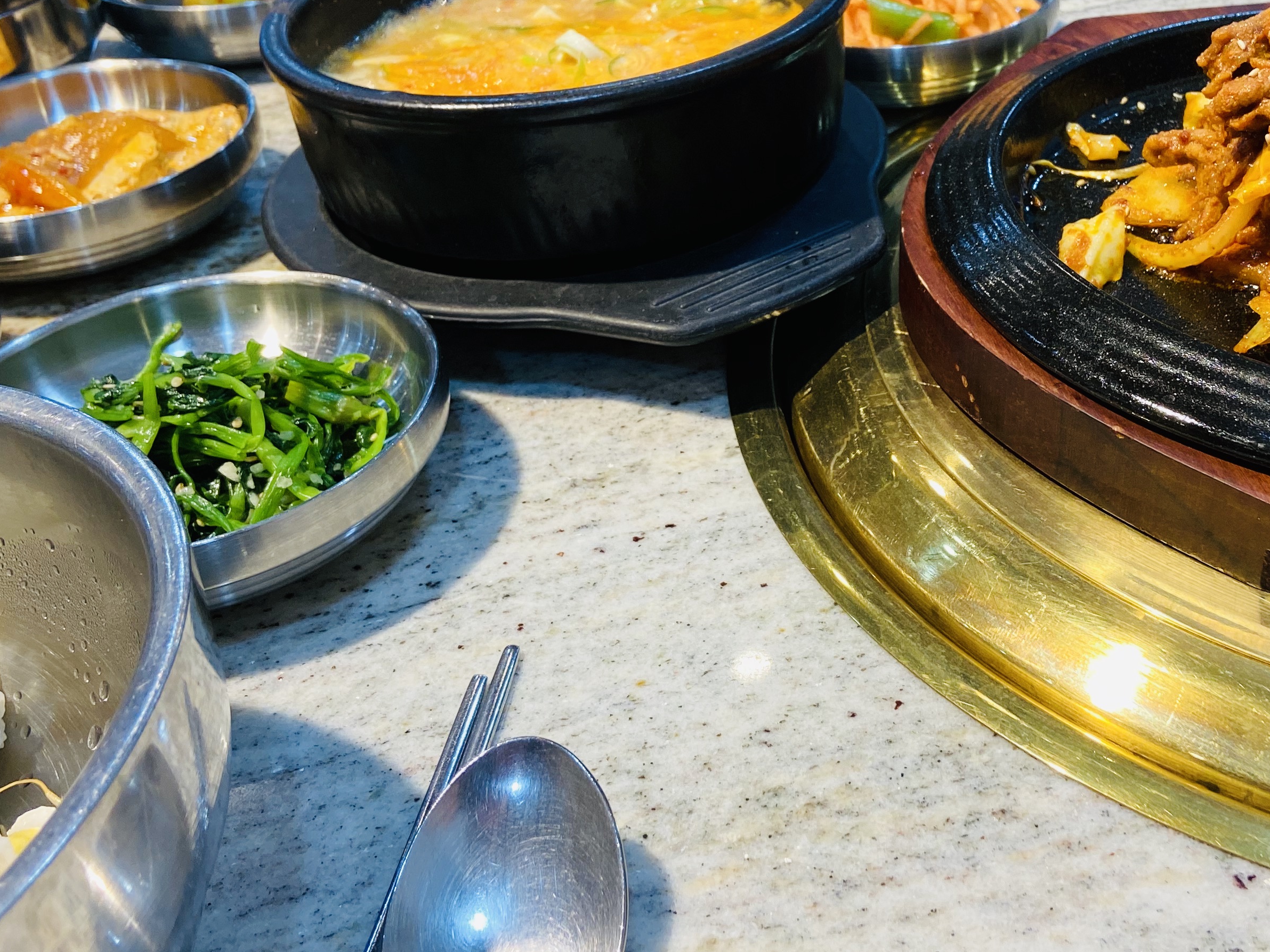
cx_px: 817
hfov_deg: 42.5
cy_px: 332
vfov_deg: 32.6
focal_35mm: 44
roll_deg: +3.5
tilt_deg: -30.2
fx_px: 1614
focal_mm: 4.25
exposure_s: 1/60
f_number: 1.8
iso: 80
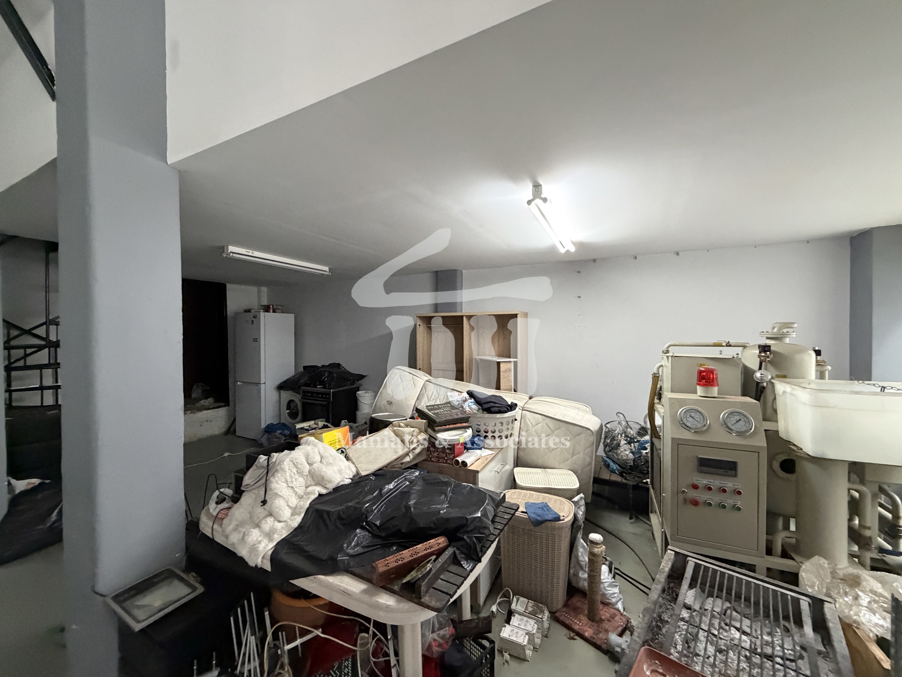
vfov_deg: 85.7
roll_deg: +0.2
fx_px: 365
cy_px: 338
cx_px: 451
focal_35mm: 14
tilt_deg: -1.5
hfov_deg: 102.1
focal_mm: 2.22
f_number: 2.2
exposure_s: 1/50
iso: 640
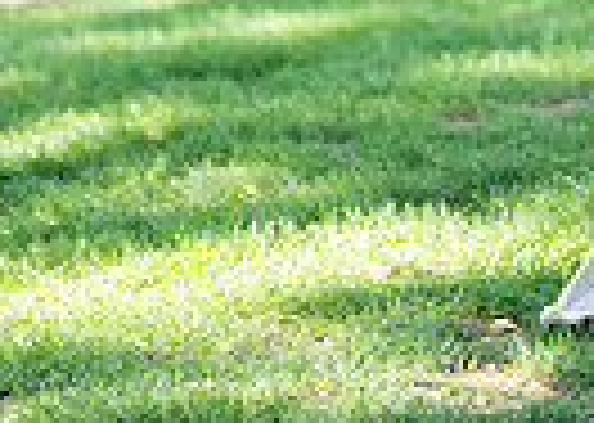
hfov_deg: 8.2
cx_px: 956
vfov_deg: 5.9
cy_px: -468
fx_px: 4011
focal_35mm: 238
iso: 160
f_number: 1.6
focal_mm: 50
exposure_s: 1/1000
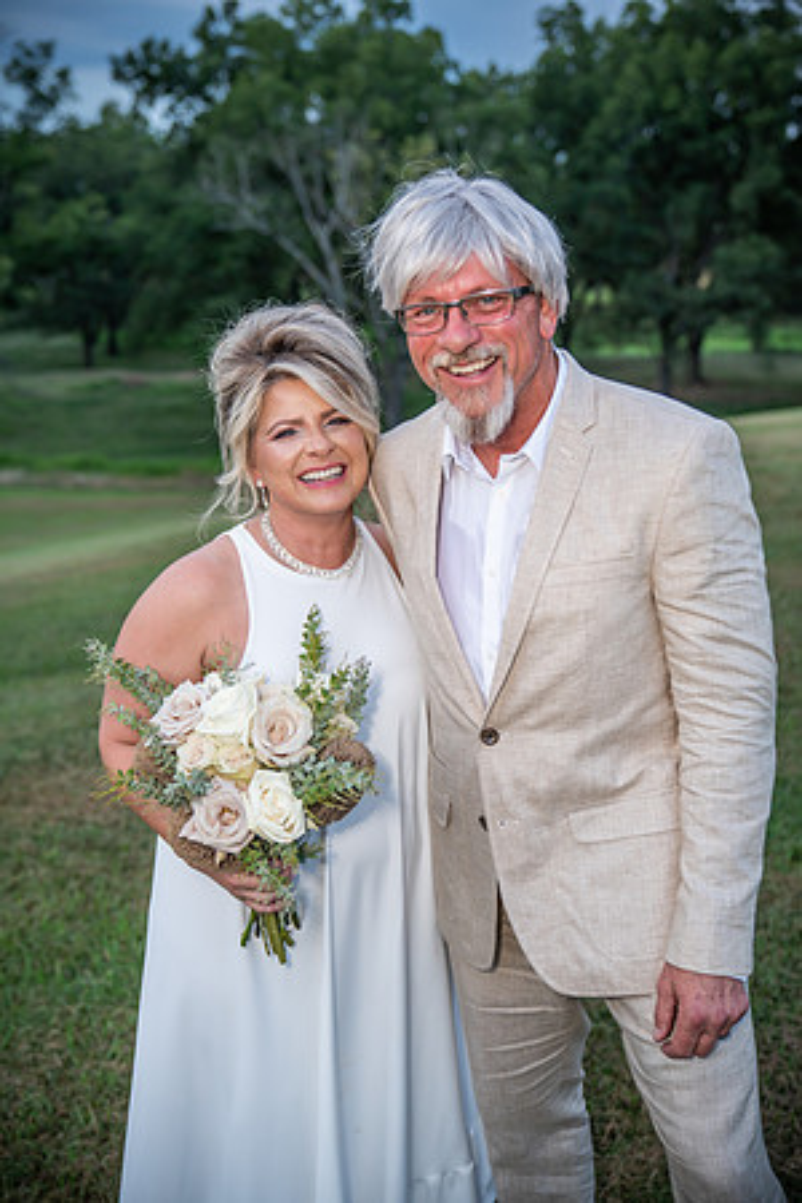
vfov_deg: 47.4
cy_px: 602
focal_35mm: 41
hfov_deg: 32.6
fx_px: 1370
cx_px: 401
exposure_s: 1/125
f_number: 2.8
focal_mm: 41
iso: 400
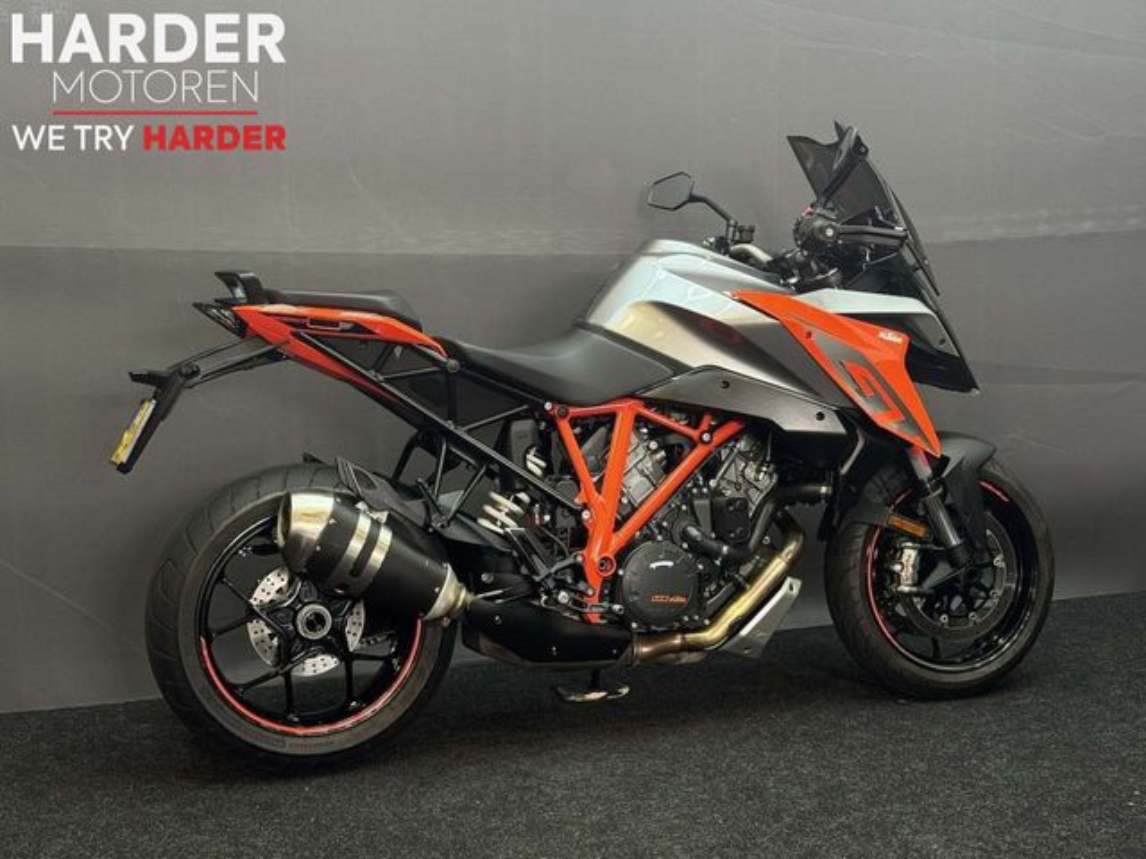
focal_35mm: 48
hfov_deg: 39.7
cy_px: 430
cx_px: 573
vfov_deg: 30.3
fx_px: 1589
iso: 100
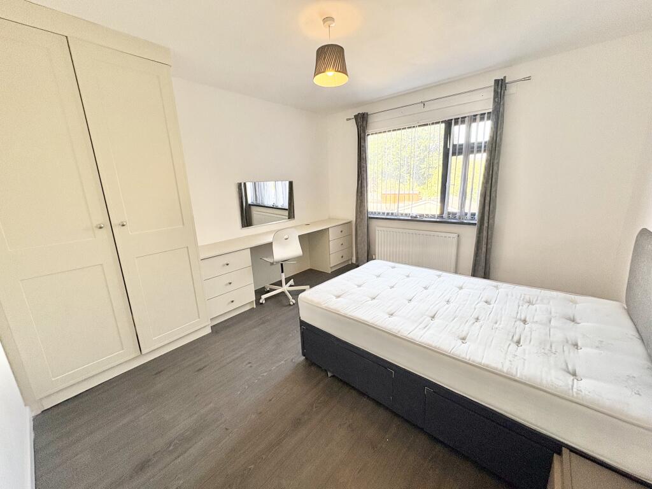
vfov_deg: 85.7
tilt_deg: -12.7
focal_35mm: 14
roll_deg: +2.9
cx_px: 326
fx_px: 264
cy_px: 244
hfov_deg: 102.1
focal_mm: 2.22
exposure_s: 1/99
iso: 100
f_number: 2.2
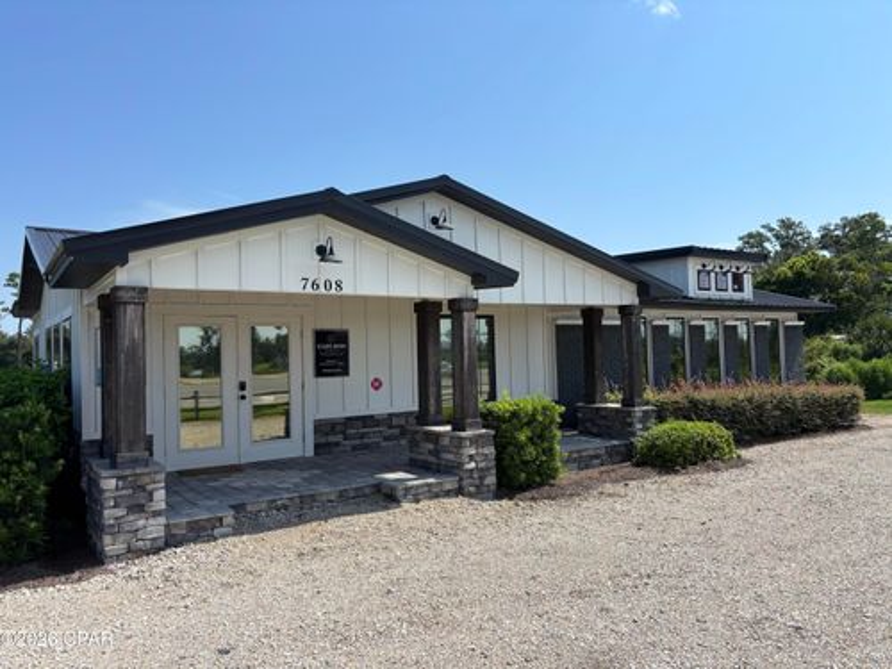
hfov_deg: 67.3
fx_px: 670
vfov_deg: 53.1
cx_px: 446
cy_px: 334
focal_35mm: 26
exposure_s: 1/3650
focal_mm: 5.96
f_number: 1.6
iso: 50
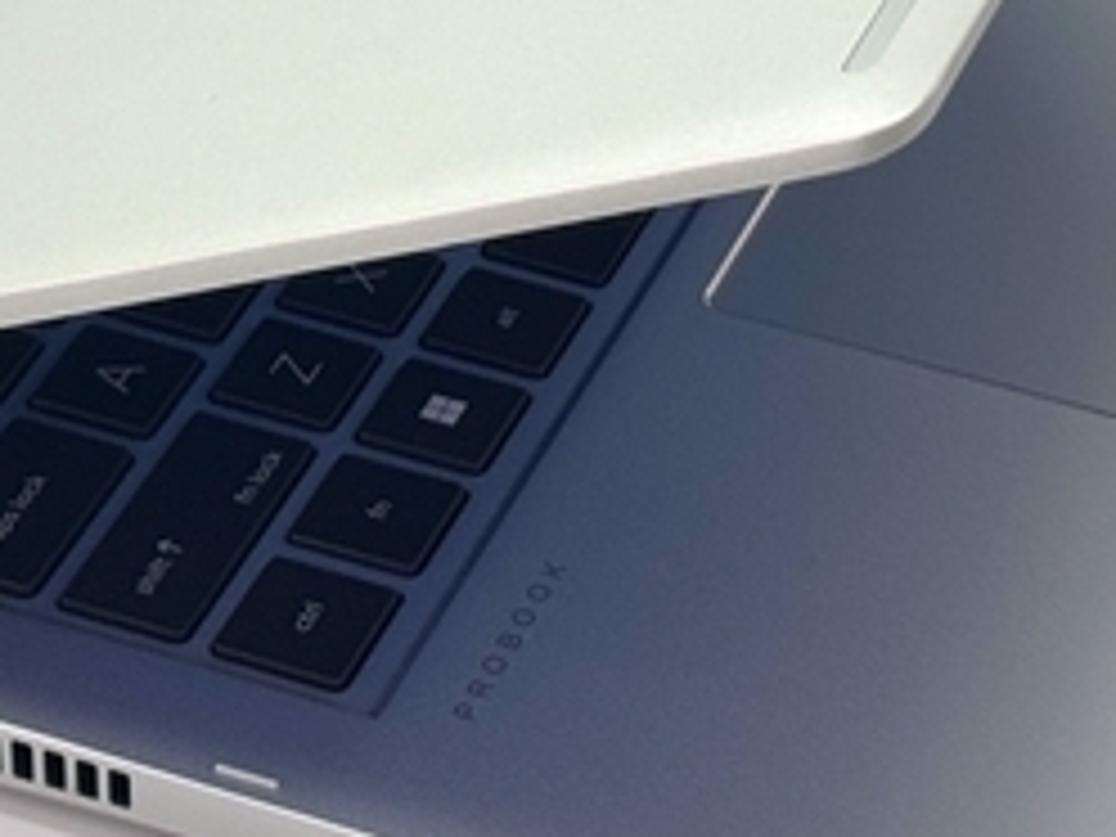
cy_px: -22
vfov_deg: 9.5
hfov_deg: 12.7
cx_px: 522
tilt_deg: -34.3
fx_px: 4997
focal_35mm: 155
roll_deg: +0.1
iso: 50
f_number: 1.78
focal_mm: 6.76
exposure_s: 1/170
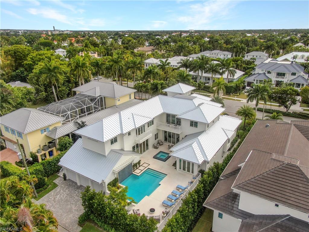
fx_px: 214
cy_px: 116
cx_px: 154
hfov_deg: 71.6
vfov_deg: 56.8
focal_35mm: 24
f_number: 3
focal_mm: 4.39
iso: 100
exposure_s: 1/2000
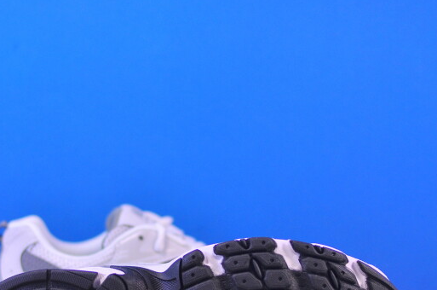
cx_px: 184
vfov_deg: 11.6
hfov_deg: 17.5
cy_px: 223
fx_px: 1418
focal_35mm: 117
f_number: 2.2
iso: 250
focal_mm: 50
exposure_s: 1/320
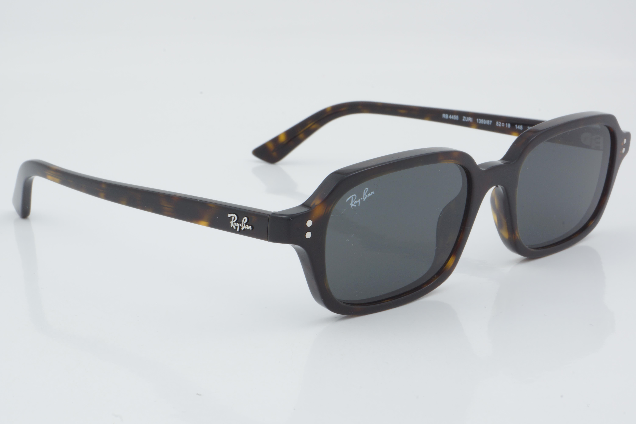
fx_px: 1325
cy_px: 212
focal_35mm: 75
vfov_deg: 18.2
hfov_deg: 27.0
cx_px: 318
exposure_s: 1/3
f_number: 32
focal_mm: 50
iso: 100
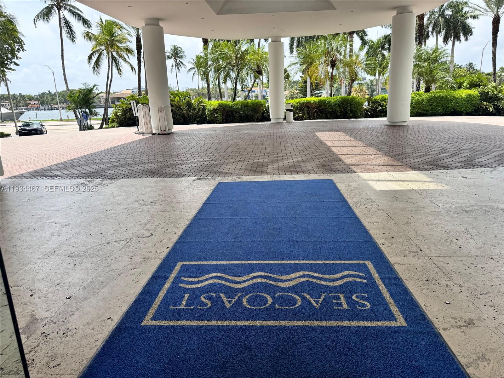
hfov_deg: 71.6
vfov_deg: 56.8
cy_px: 189
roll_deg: +2.0
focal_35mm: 24
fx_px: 349
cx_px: 252
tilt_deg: -13.6
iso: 80
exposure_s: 1/1597
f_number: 1.78
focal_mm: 6.76
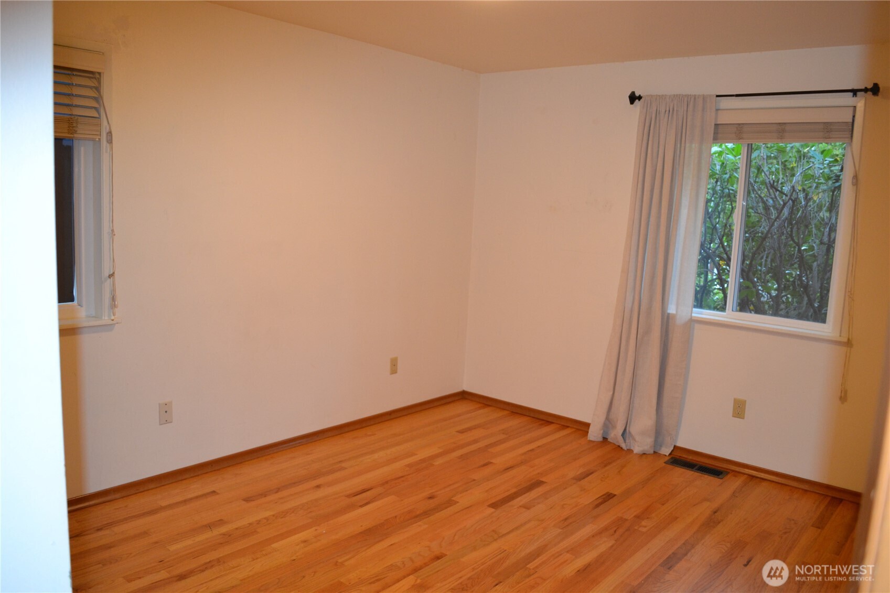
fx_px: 667
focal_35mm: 27
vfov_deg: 47.9
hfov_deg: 67.4
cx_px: 445
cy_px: 296
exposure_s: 1/60
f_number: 3.5
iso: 800
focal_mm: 18
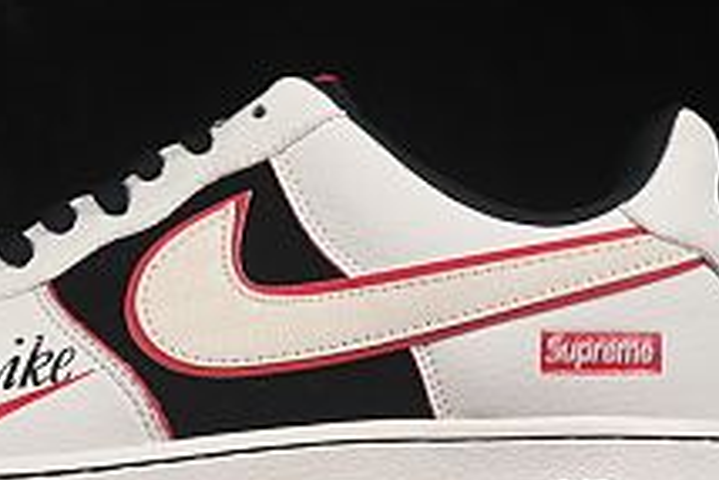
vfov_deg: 7.9
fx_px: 3497
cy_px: 243
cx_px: 175
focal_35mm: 175
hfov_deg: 11.7
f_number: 8
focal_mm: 50
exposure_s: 1/80
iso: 160
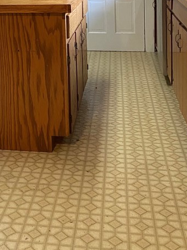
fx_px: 425
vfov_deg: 30.2
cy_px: -6
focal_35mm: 59
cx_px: 43
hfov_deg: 24.5
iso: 400
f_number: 1.8
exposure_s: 1/60
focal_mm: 4.25
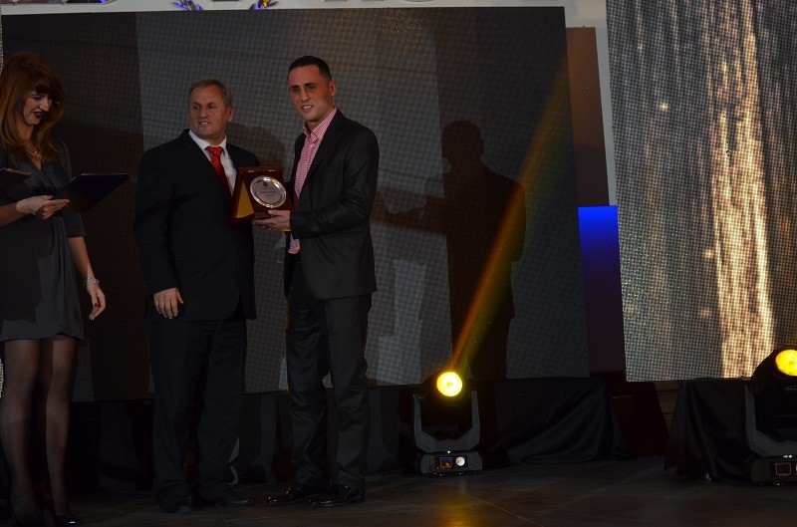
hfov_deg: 28.1
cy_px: 264
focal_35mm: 72
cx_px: 398
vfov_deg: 18.8
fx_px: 1590
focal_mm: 48
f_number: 5.3
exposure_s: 1/60
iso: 800
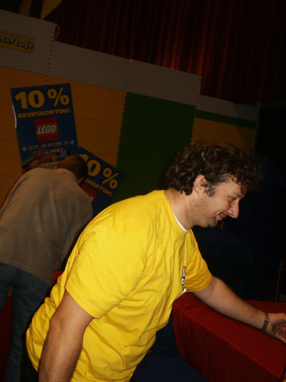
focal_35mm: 48
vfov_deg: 39.7
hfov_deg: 30.3
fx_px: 529
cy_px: 191
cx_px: 143
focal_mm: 9.99
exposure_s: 1/45
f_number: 3.6
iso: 200
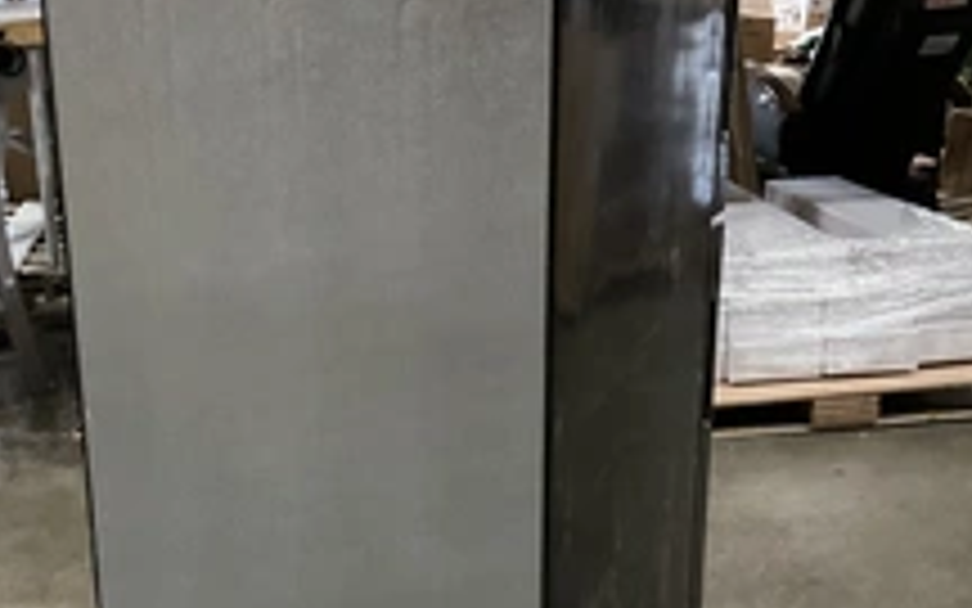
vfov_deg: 22.6
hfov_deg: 35.6
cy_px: 419
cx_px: 414
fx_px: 1510
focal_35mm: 57
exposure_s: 1/30
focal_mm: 3
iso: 400
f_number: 1.8
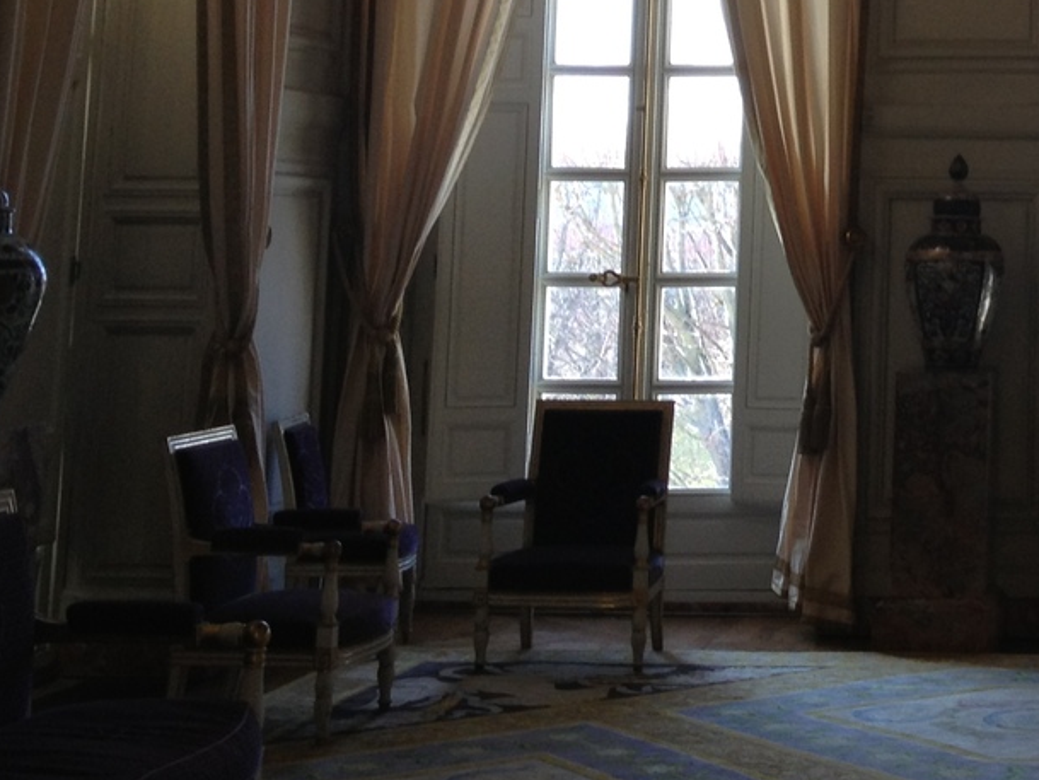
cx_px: 1206
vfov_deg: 15.6
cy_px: -90
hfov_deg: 20.1
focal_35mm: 92
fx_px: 2762
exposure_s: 1/20
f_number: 2.4
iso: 50
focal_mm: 4.28
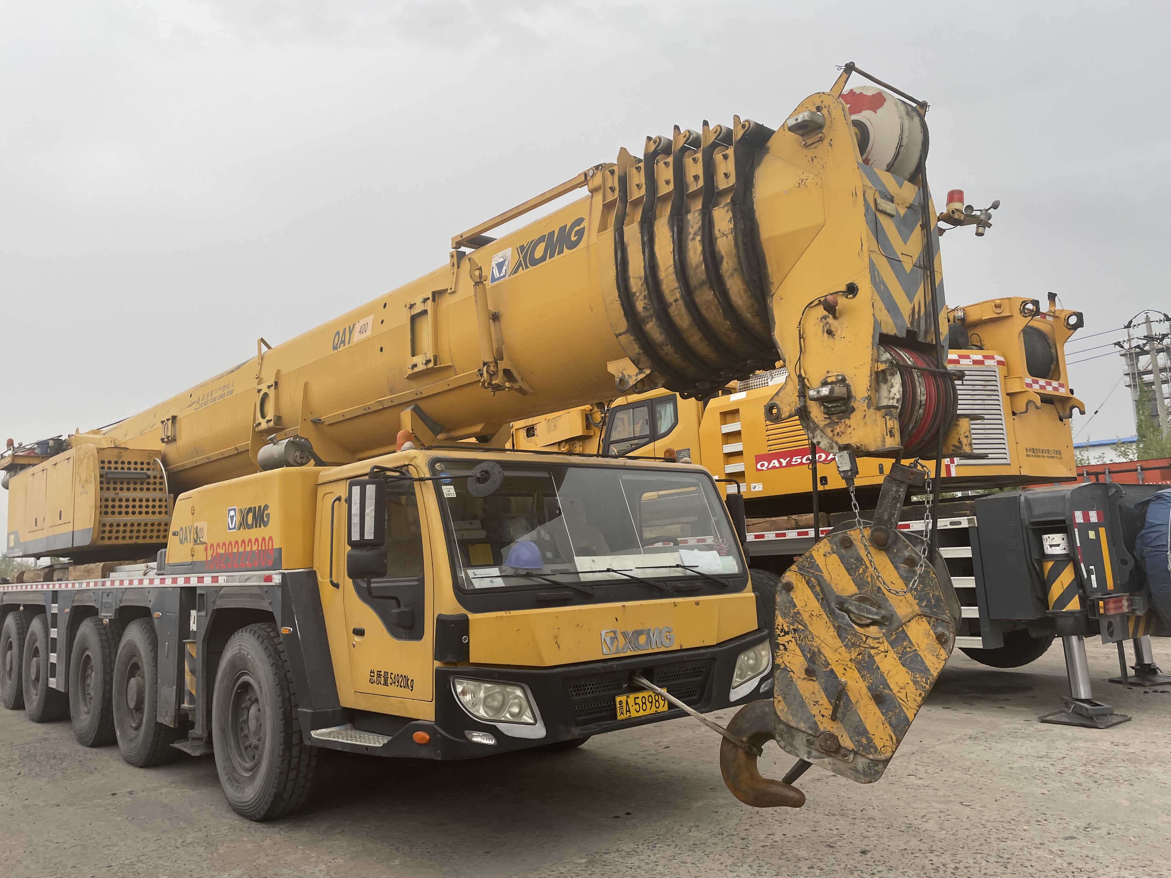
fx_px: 913
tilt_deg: +7.9
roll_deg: +0.1
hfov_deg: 65.3
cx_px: 584
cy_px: 440
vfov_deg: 51.4
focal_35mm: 27
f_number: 1.6
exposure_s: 1/121
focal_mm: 4.2
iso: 40
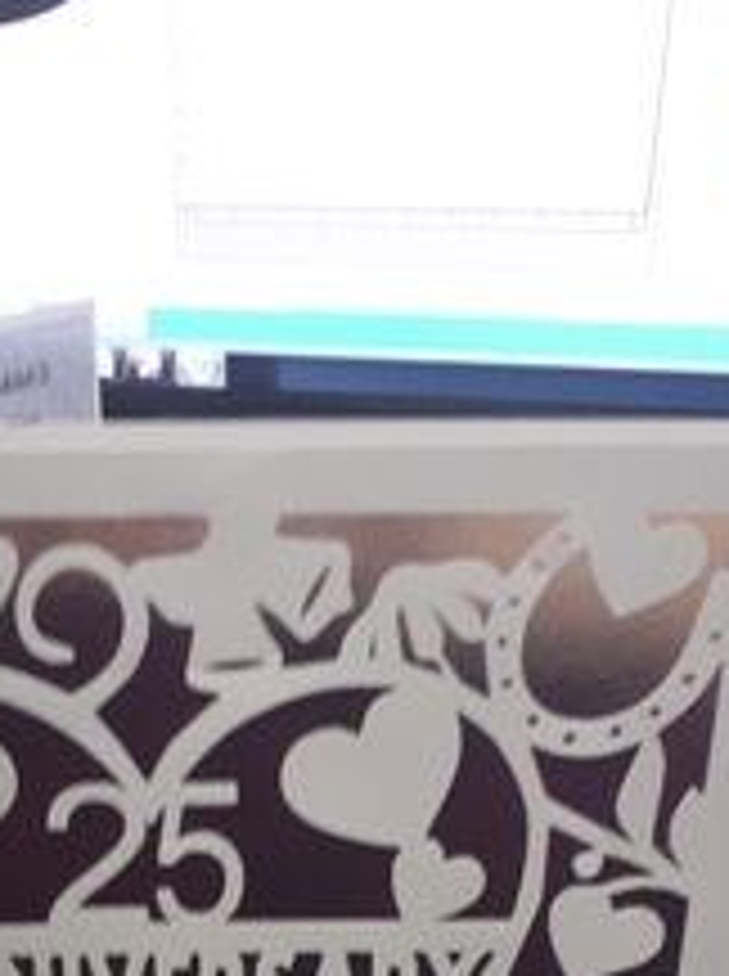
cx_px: 169
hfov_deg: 25.7
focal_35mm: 56
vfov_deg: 31.5
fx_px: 1577
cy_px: 1003
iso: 250
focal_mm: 3.6
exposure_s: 1/17
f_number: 1.9
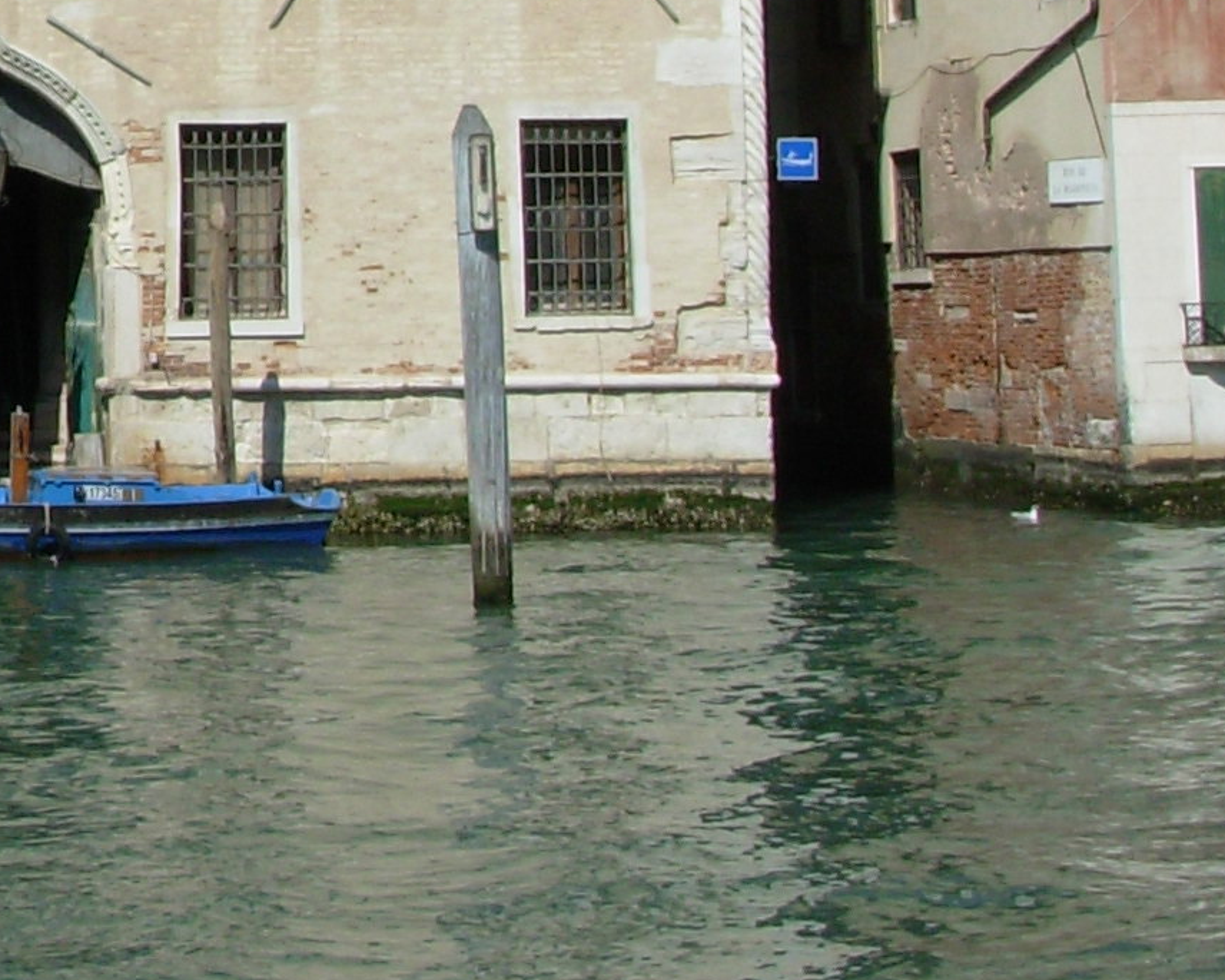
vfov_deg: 12.1
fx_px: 4424
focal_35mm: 122
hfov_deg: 14.9
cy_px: -491
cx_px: -494
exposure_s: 1/912
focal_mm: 6.3
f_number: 4.9
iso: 50
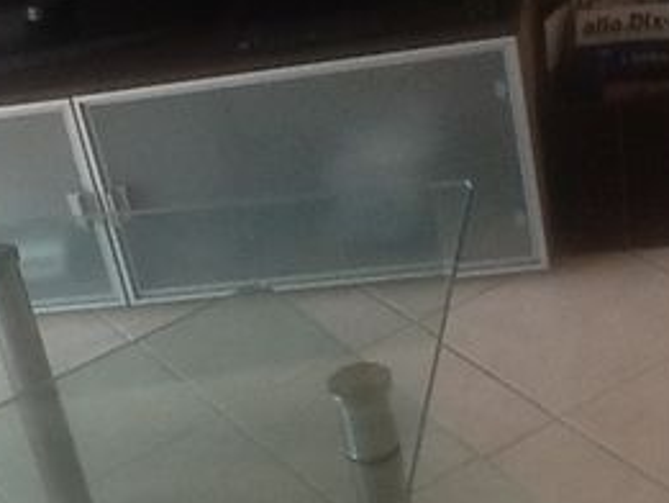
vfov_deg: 14.5
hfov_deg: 19.1
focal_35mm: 101
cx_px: 79
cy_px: 465
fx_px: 1953
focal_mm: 2.03
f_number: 2.4
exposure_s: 1/40
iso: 50
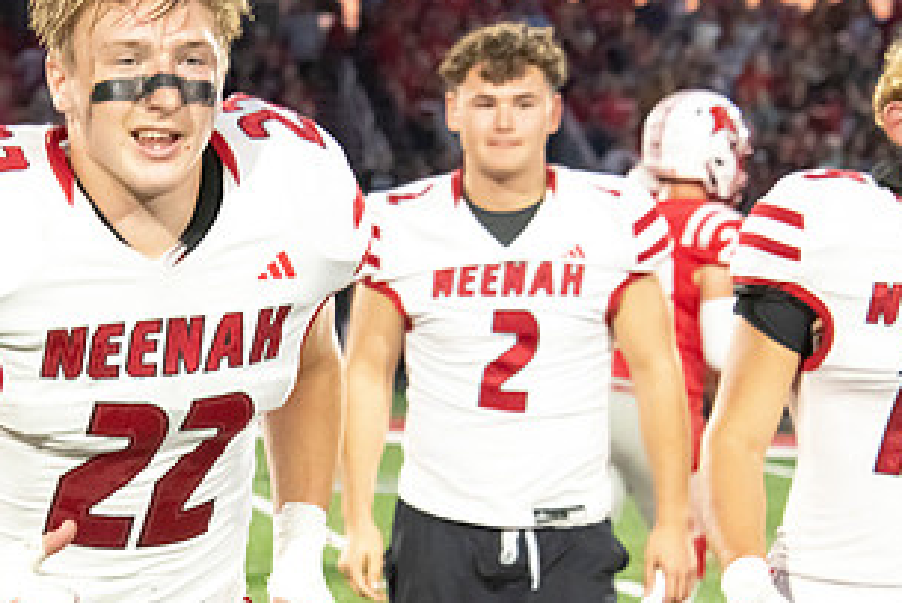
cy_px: 530
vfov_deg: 7.2
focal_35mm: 191
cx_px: 190
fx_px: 4788
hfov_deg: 10.7
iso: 10000
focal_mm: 100
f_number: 7.1
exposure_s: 1/200
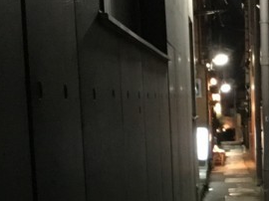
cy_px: 182
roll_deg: +1.0
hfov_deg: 20.6
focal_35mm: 92
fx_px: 714
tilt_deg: -6.6
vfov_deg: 15.8
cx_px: 276
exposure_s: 1/15
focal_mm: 3.3
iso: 640
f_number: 2.4
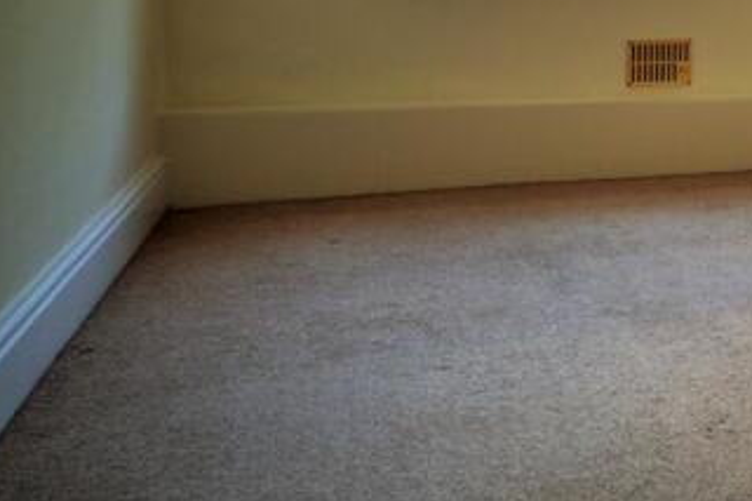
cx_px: 746
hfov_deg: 40.1
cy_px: 44
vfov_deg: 29.8
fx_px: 898
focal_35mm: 43
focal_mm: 14
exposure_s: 1/60
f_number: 4.8
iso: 800
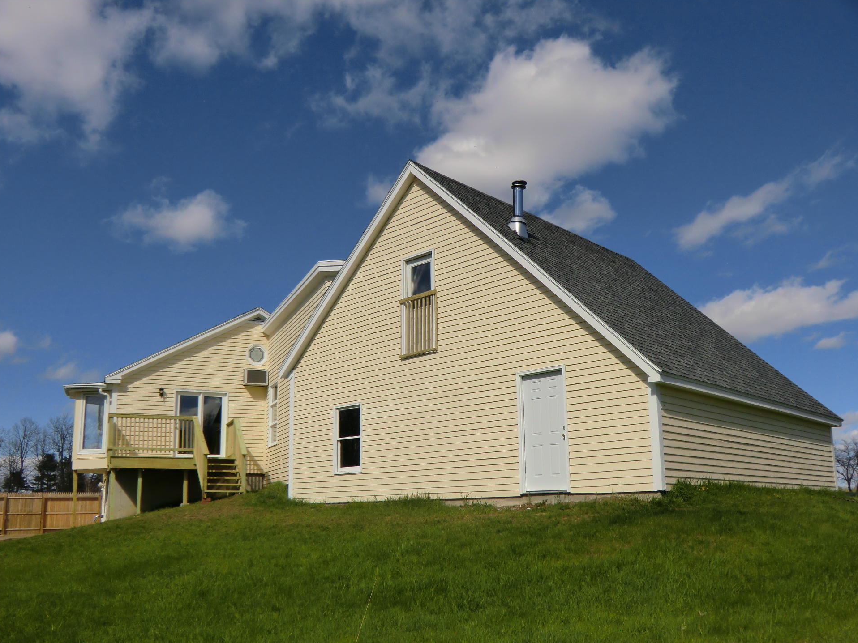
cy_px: 338
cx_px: 424
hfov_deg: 58.3
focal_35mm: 31
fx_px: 768
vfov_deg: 45.4
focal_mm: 5.2
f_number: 7.9
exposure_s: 1/320
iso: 64
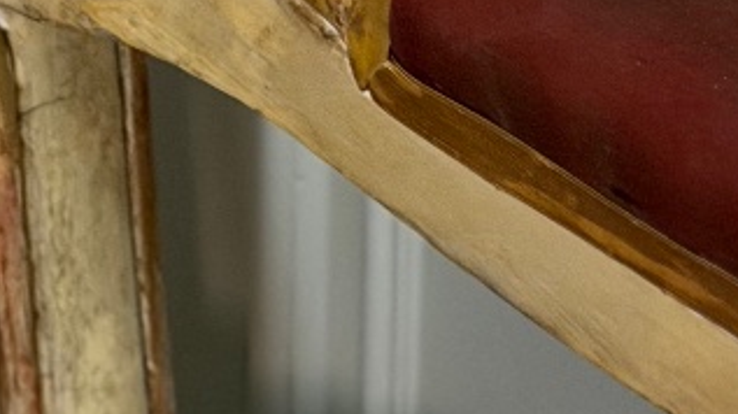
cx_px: -81
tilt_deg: -18.9
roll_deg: +0.4
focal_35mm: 198
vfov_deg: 5.7
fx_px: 3873
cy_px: -821
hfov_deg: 10.7
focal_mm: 6.76
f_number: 1.78
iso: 250
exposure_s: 1/33
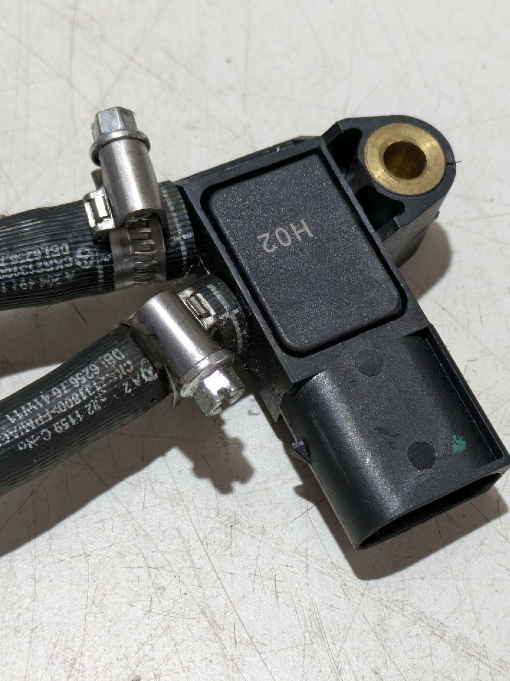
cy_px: 341
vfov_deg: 28.2
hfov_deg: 21.3
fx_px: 1356
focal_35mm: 69
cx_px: 304
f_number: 1.89
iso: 80
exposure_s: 1/100
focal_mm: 5.43
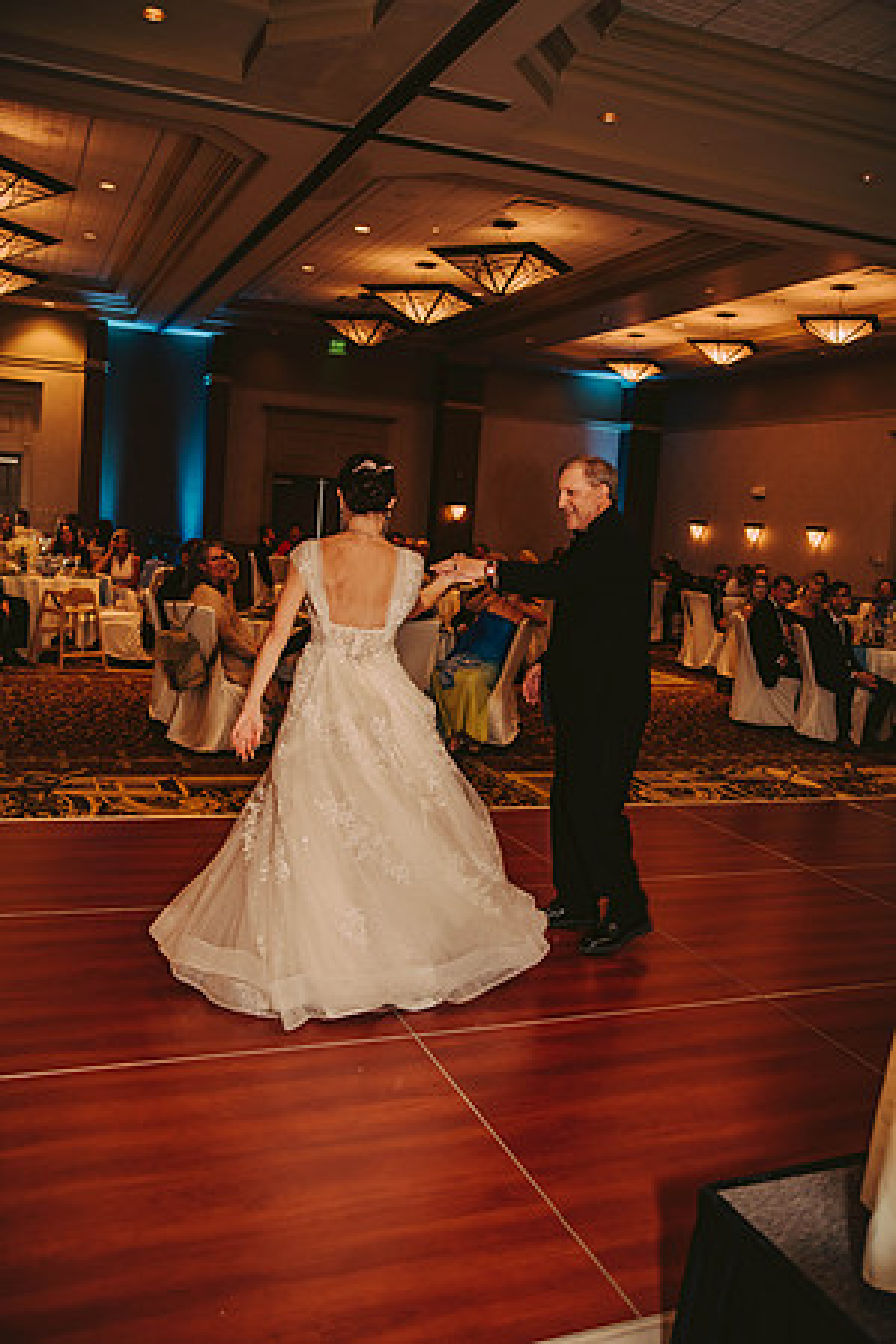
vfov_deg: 60.3
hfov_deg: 42.3
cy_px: 672
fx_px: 1157
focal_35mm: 31
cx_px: 448
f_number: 2.8
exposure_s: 1/60
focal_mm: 31
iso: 500
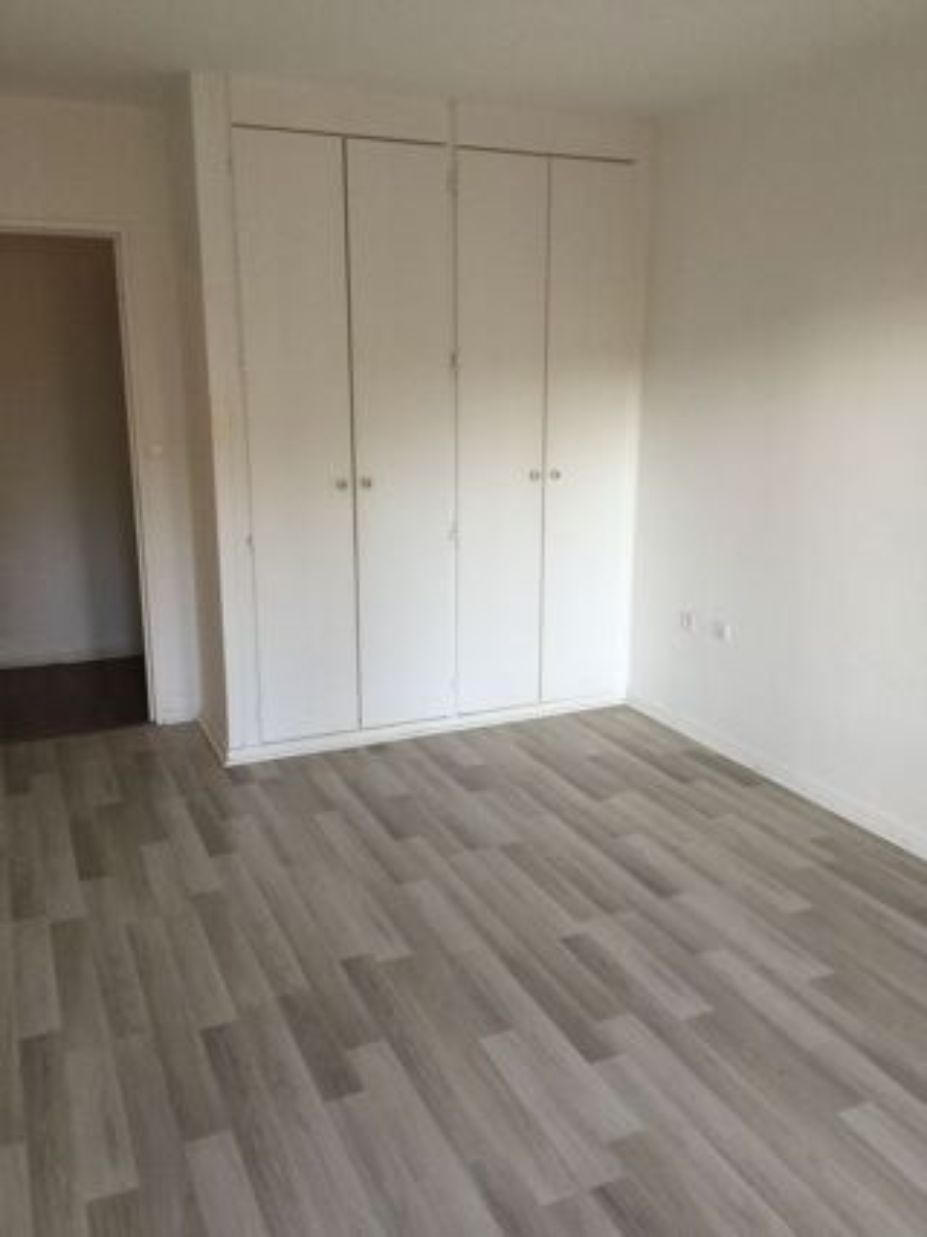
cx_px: 464
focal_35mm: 29
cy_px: 618
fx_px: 1036
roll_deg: -0.1
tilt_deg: -12.5
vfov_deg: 61.7
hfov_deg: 48.2
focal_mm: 4.15
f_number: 2.2
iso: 64
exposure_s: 1/33
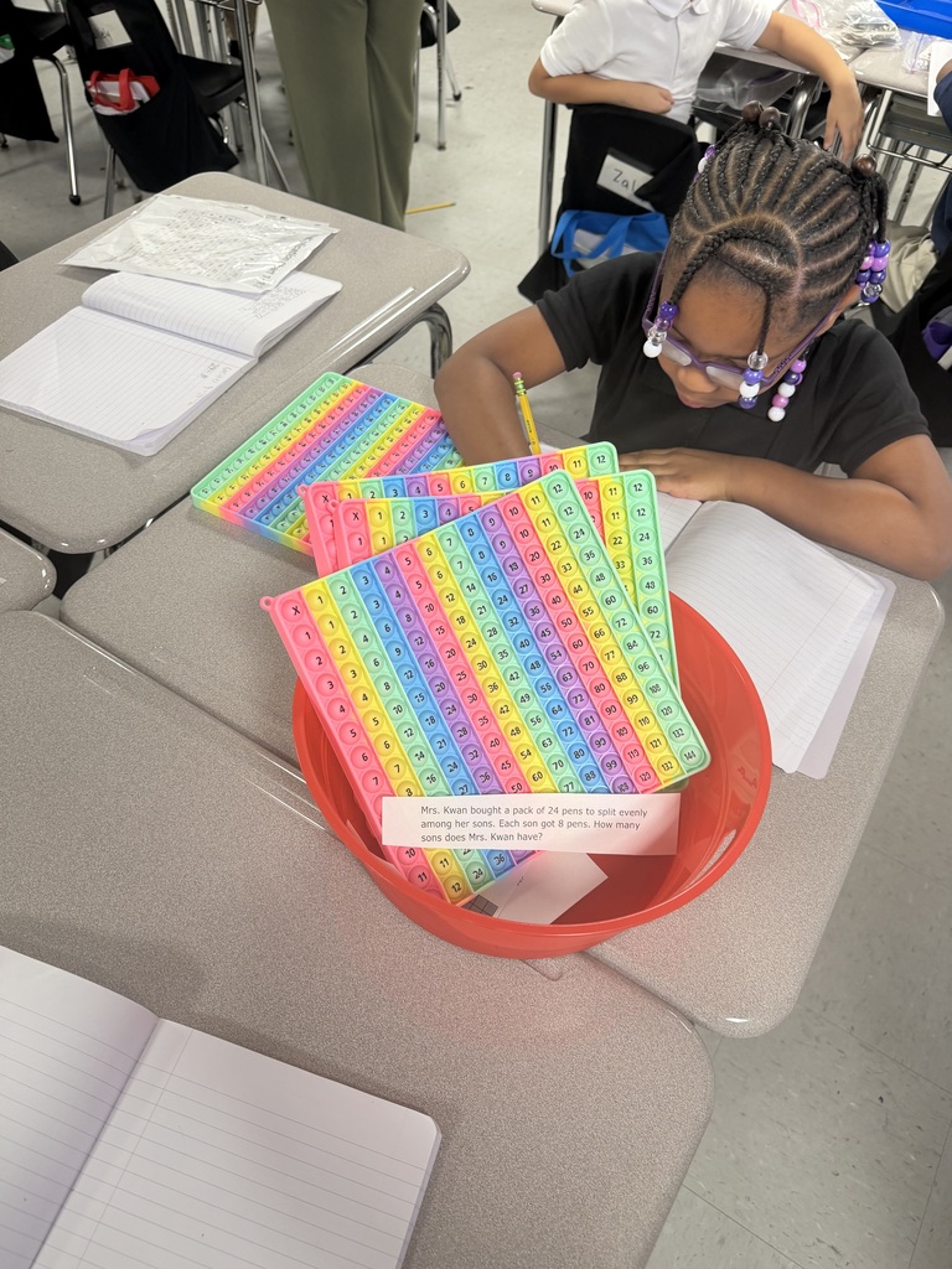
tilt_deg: -50.7
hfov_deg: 56.8
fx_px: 880
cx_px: 476
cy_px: 634
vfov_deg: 71.6
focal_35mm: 24
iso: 125
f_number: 1.78
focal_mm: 6.76
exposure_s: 1/60
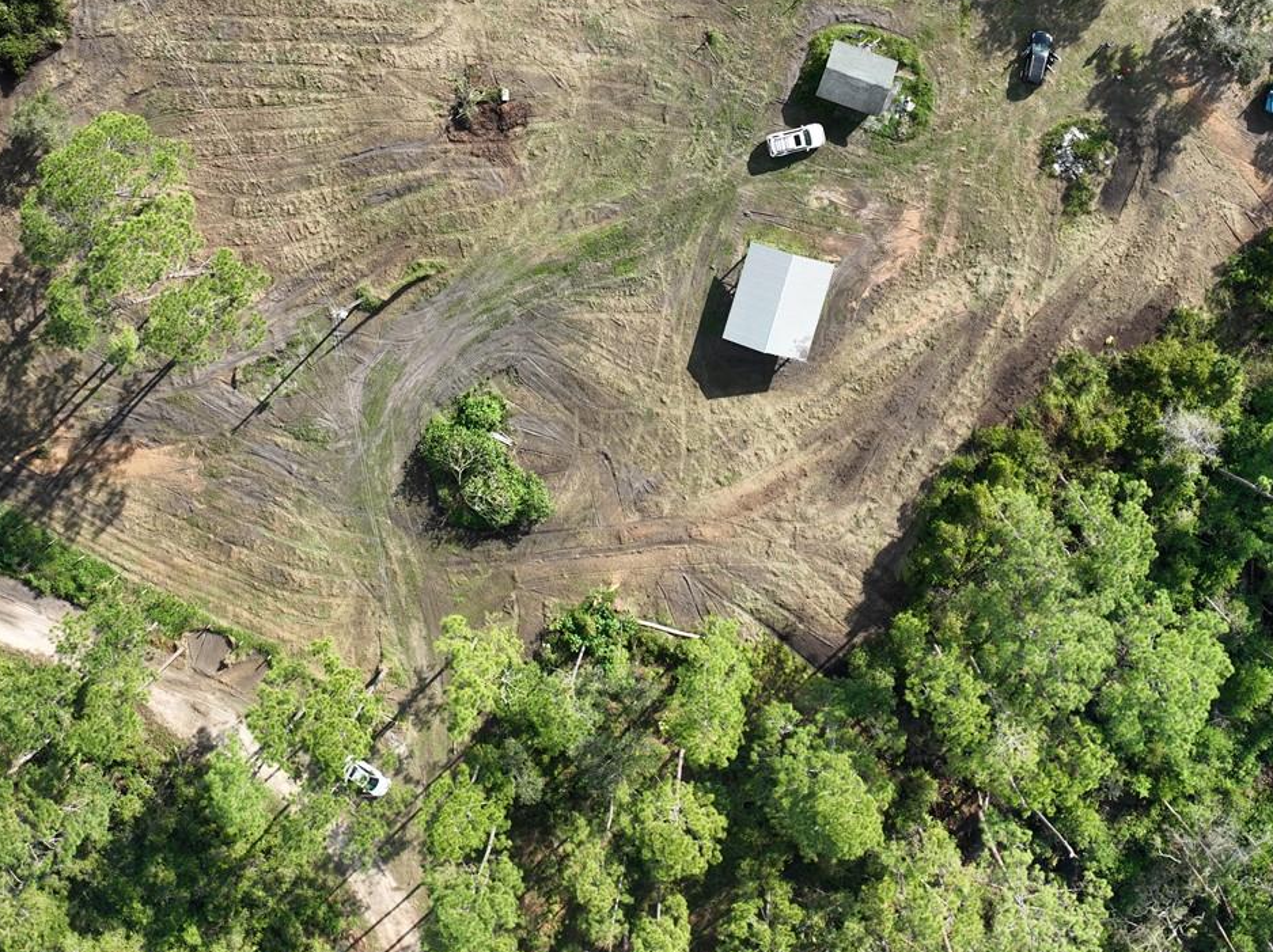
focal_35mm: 41
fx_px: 1506
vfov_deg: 33.8
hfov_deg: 45.8
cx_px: 687
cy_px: 156
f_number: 2.8
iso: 100
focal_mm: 12.29
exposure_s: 1/1000
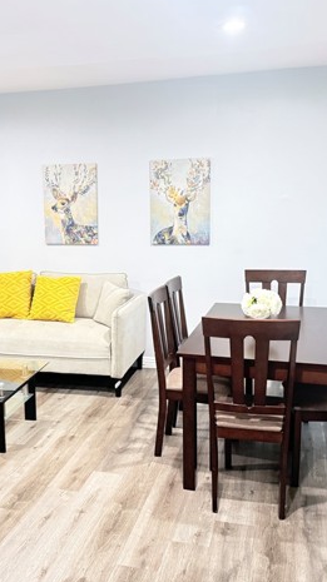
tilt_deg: -8.2
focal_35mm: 36
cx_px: 118
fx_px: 556
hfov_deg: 32.6
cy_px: 287
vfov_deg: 55.3
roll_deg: +0.8
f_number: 1.78
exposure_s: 1/40
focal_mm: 6.76
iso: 640
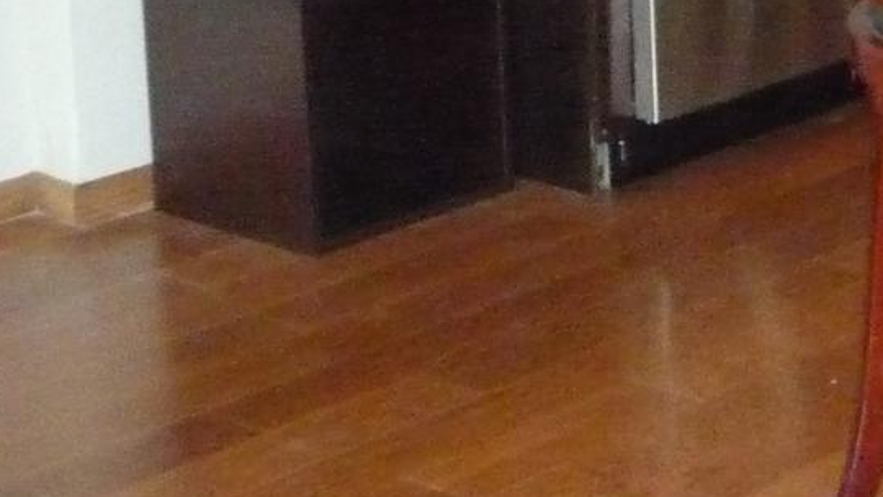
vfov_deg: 9.3
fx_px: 2904
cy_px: -397
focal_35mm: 124
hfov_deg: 15.9
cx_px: 1328
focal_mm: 5.2
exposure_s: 1/30
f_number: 3.3
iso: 1000
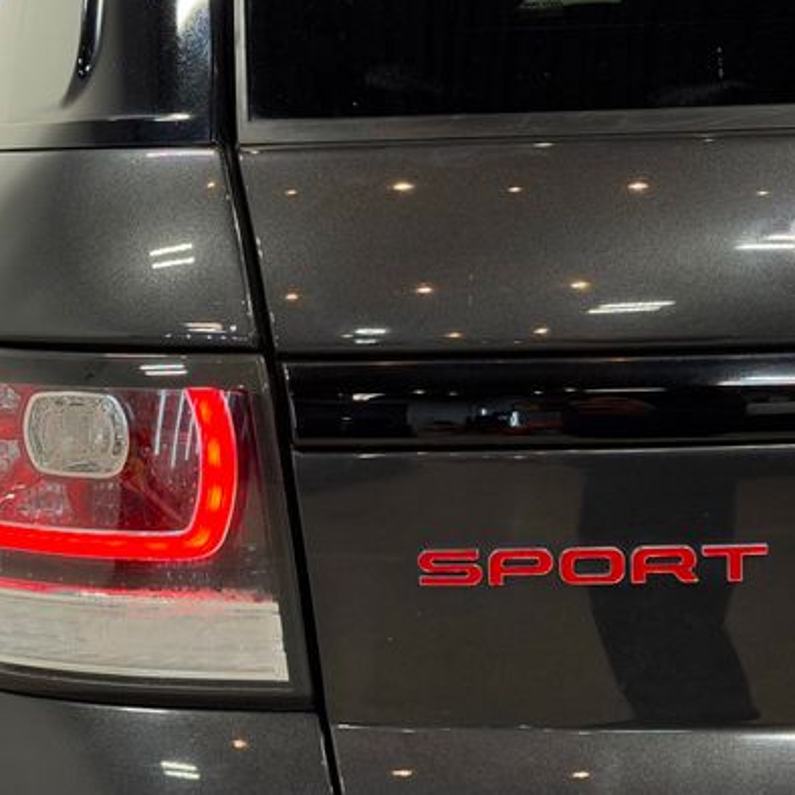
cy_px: 395
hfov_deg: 25.0
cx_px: 385
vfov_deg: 25.0
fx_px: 1793
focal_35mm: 69
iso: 160
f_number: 1.78
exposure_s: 1/210
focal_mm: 6.76
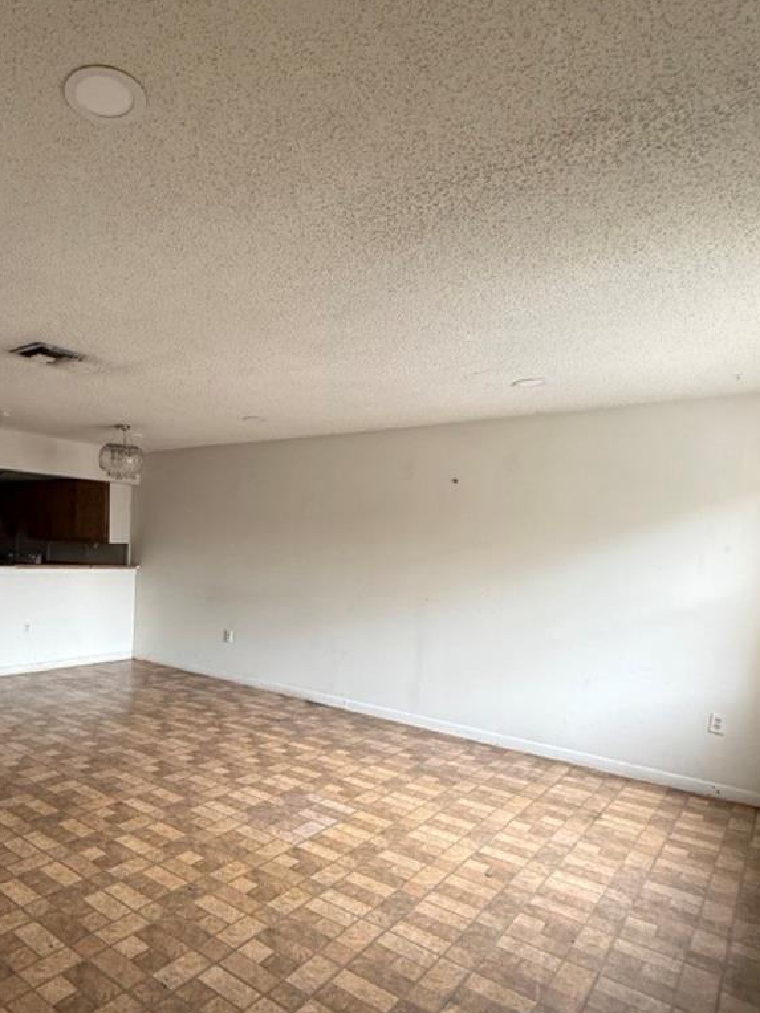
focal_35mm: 22
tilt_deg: -4.0
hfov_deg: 57.9
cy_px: 597
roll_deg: -3.2
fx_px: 644
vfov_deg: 75.7
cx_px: 187
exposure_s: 1/95
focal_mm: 2.22
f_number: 2.2
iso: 320
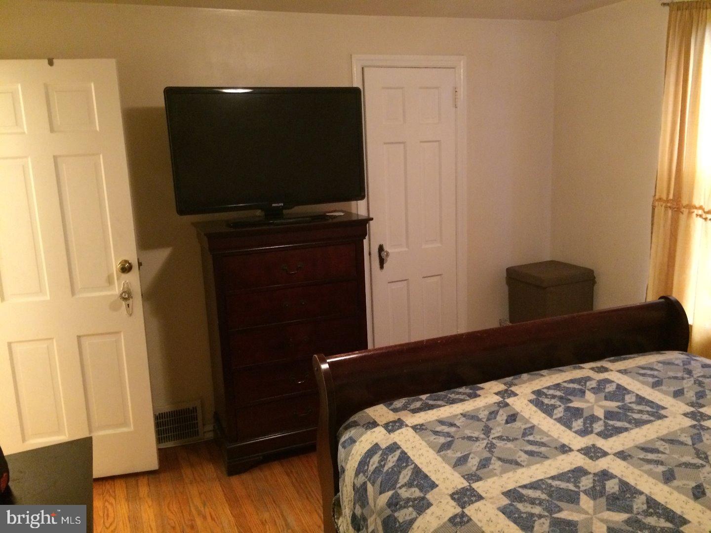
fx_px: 596
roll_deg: +1.1
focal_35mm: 29
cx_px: 356
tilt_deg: -12.2
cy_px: 266
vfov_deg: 48.2
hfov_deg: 61.7
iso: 400
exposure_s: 1/15
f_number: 2.2
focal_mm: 4.15
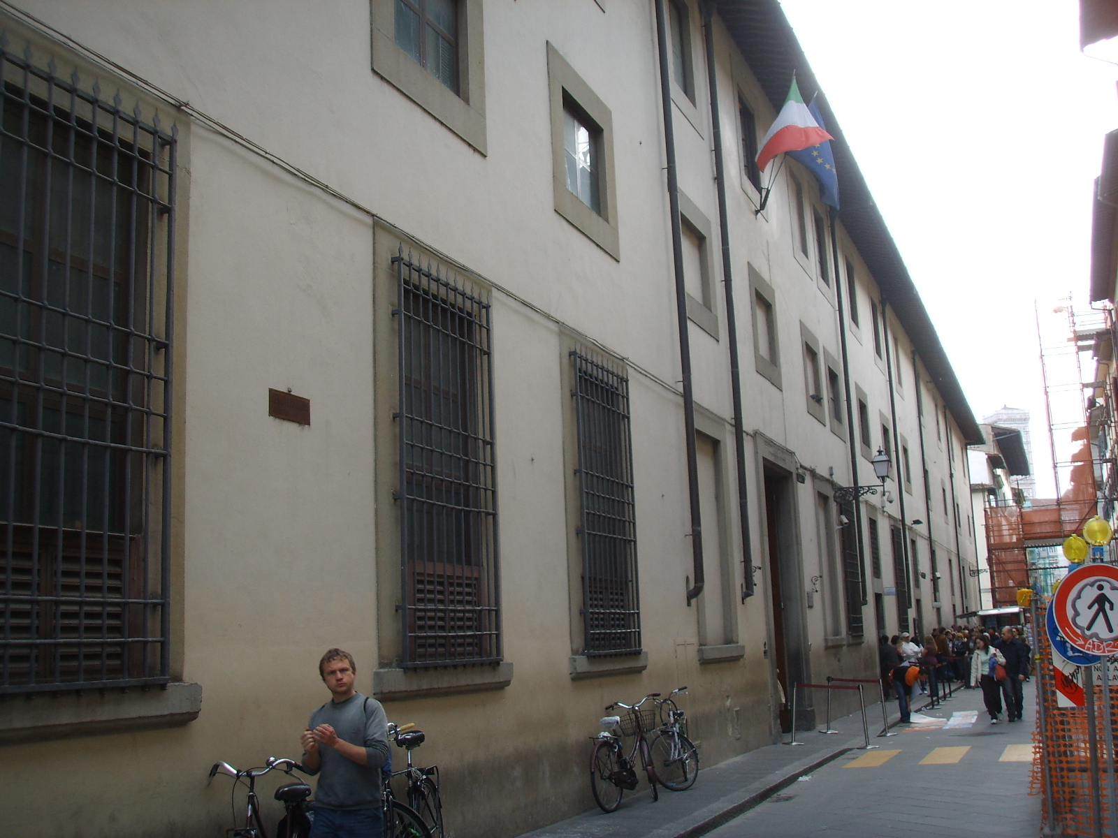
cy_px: 419
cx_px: 559
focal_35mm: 39
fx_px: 1260
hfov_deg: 47.9
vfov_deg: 36.8
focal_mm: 6.6
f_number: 3.5
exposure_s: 1/90
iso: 50
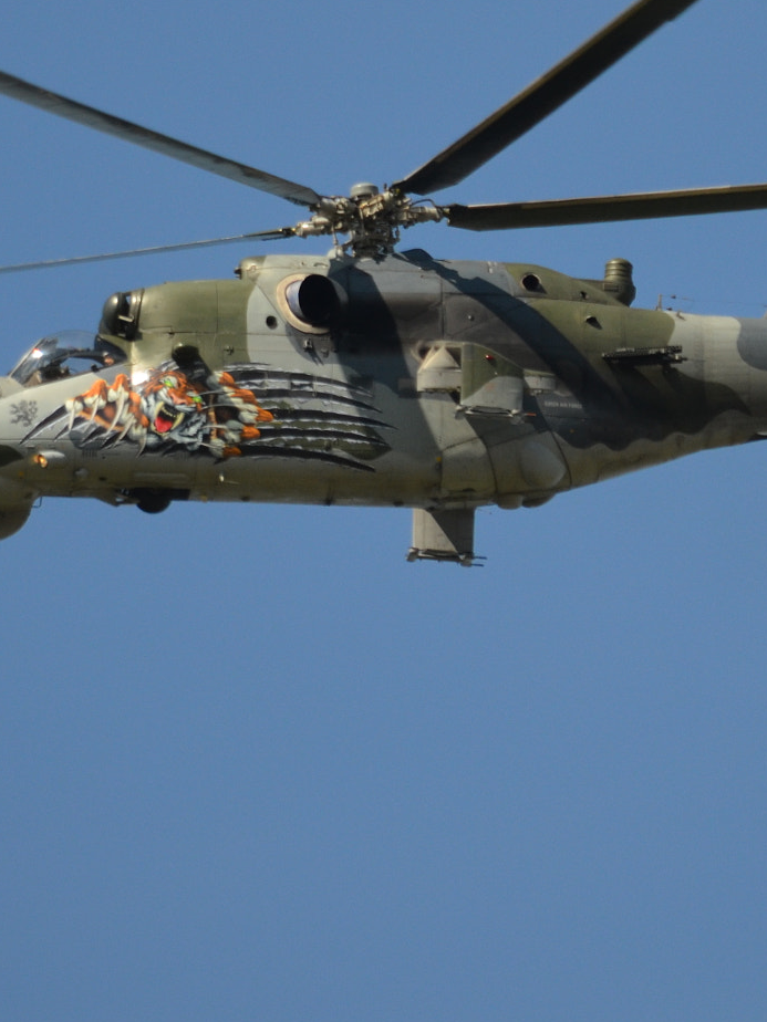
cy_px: 291
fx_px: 28273
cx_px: 516
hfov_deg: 1.6
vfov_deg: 2.1
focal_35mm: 957
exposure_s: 1/1600
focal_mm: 300
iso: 400
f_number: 6.3
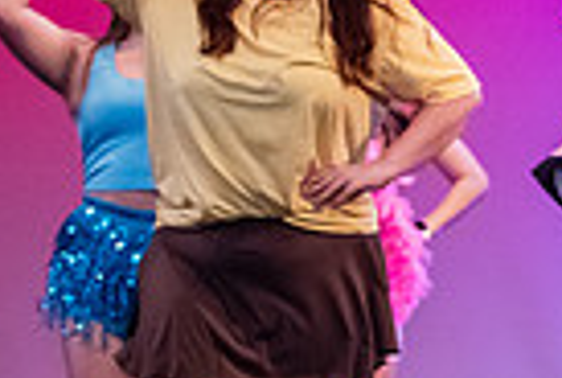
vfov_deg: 3.8
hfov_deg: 5.6
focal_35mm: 363
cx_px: 825
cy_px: 51
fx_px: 5679
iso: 4000
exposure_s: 1/250
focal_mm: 86
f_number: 3.2
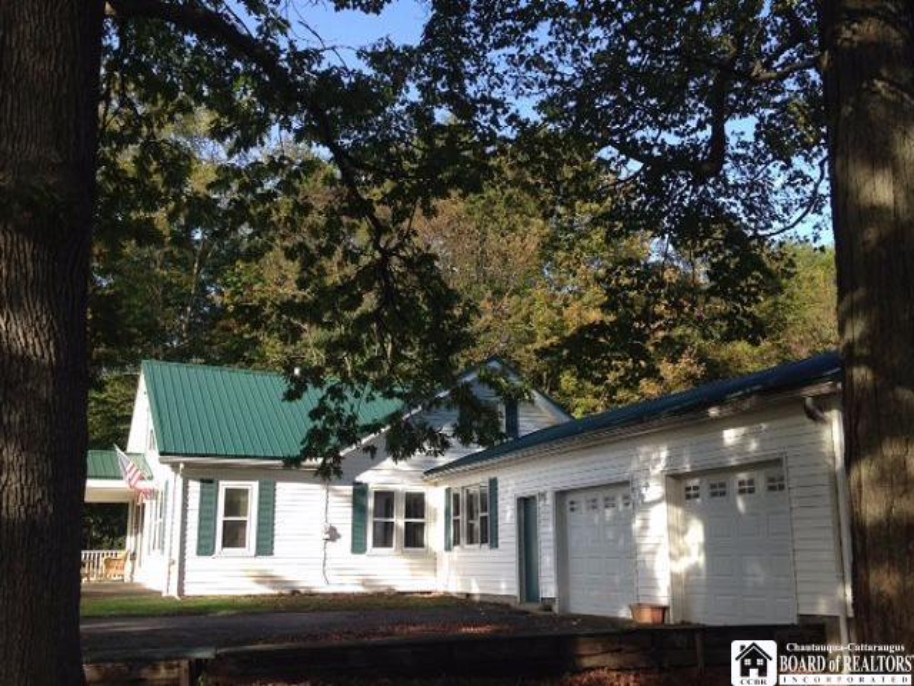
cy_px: 343
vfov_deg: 42.9
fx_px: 871
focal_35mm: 33
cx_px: 457
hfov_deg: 55.4
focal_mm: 4.12
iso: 50
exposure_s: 1/475
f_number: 2.4
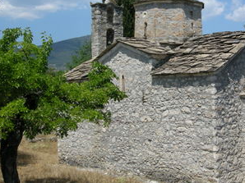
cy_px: 80
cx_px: 169
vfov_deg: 25.2
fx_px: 410
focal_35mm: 58
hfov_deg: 32.9
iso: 64
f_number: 6.1
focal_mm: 7.5
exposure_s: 1/256
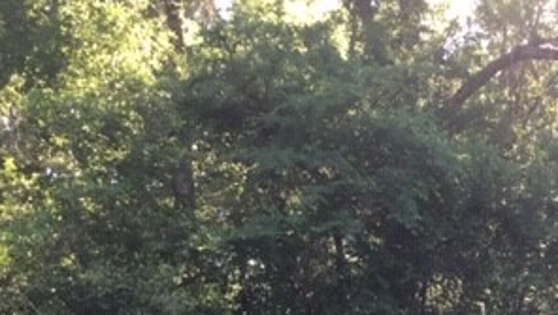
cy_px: 417
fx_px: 1081
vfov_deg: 15.7
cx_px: 558
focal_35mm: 73
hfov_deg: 27.3
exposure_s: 1/60
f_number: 2.4
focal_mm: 3.3
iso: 25
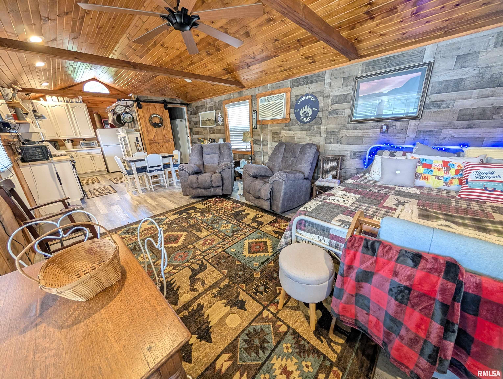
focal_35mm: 12
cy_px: 190
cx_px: 252
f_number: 1.7
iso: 165
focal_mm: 2.02
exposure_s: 1/60
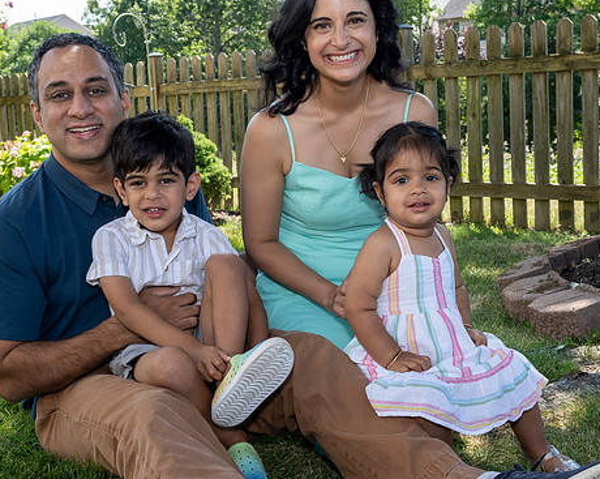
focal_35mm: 48
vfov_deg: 31.3
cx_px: 336
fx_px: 851
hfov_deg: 38.8
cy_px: 186
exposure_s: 1/250
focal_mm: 23
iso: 450
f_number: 7.1
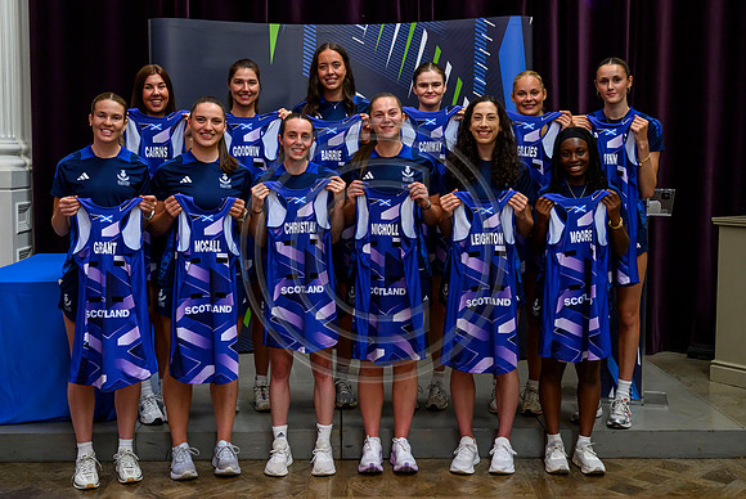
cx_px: 369
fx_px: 954
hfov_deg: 42.7
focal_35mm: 46
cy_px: 220
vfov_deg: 29.3
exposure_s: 1/320
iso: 4000
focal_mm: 41
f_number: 3.5
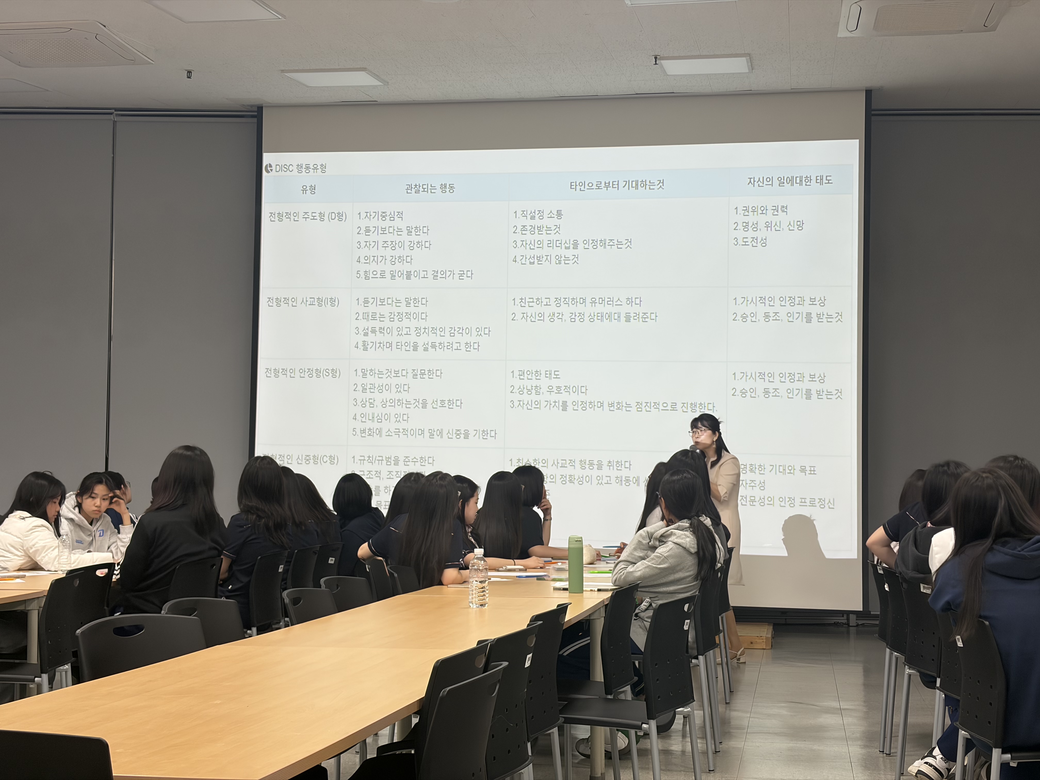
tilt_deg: +3.6
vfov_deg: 28.0
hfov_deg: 36.8
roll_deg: +0.2
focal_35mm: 52
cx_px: 520
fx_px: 1562
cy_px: 390
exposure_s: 1/60
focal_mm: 5.96
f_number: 1.6
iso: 40
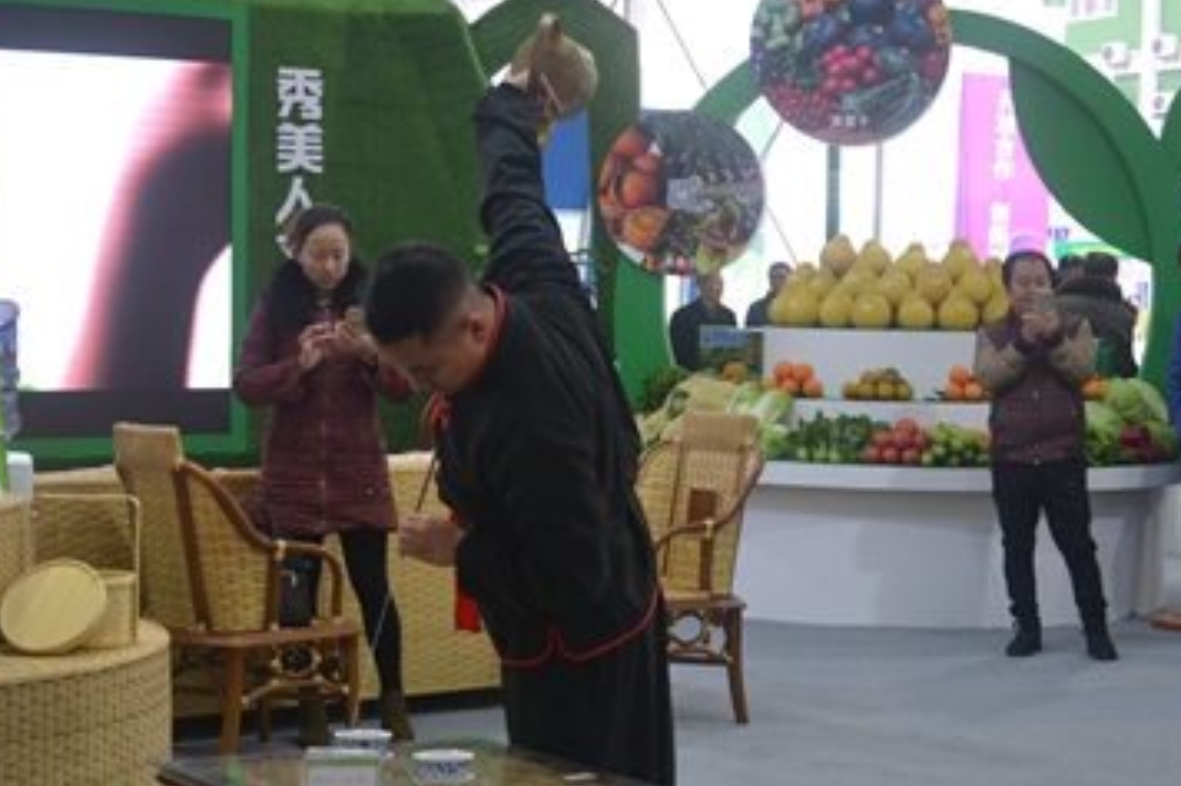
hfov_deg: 27.5
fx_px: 2417
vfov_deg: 18.4
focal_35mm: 74
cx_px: 624
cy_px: 492
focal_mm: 35
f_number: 5
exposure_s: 1/80
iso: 800
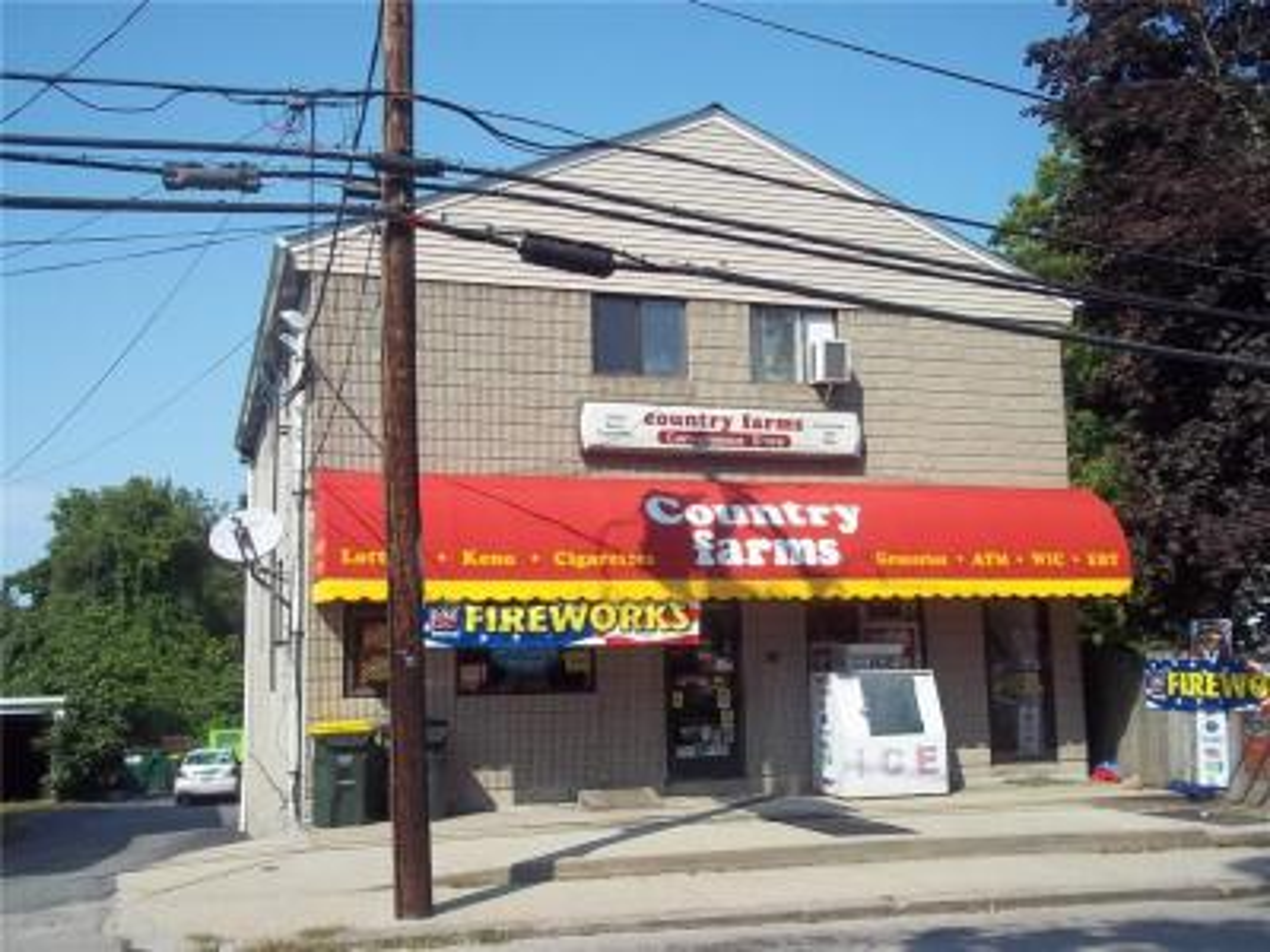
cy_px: 476
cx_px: 635
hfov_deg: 51.4
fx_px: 1321
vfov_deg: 39.7
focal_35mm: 36
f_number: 8
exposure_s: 1/200
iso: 80
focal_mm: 6.5
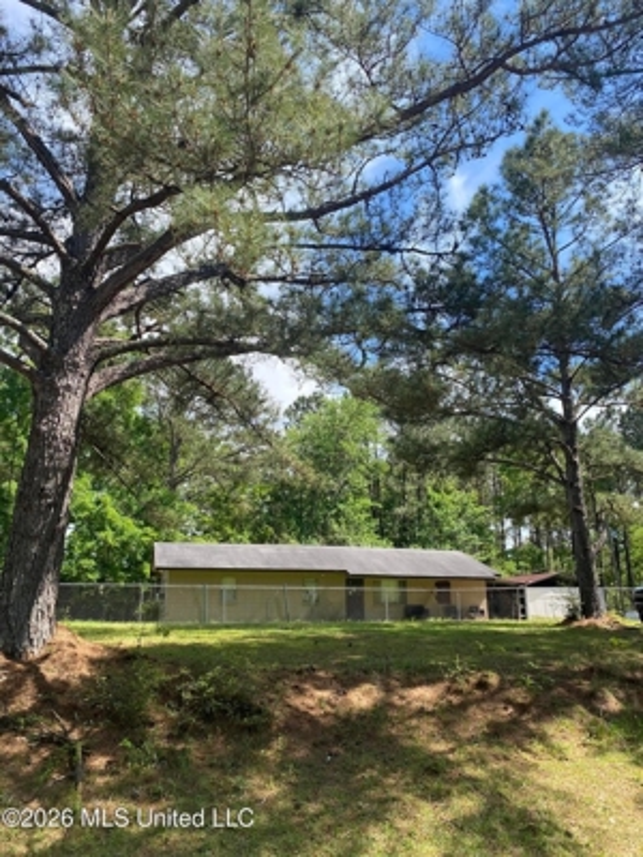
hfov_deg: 53.1
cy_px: 428
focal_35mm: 26
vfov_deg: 67.3
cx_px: 322
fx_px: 644
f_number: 1.8
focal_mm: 4.25
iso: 32
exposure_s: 1/858
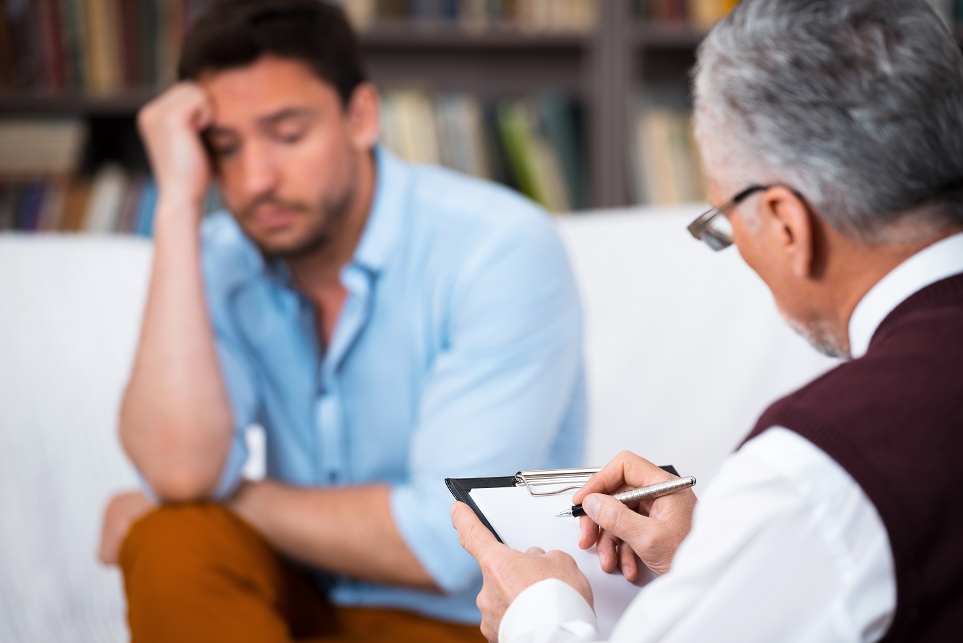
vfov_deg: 7.2
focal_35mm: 190
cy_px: 322
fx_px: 5085
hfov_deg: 10.8
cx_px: 482
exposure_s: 1/125
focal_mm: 190
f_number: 4
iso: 100
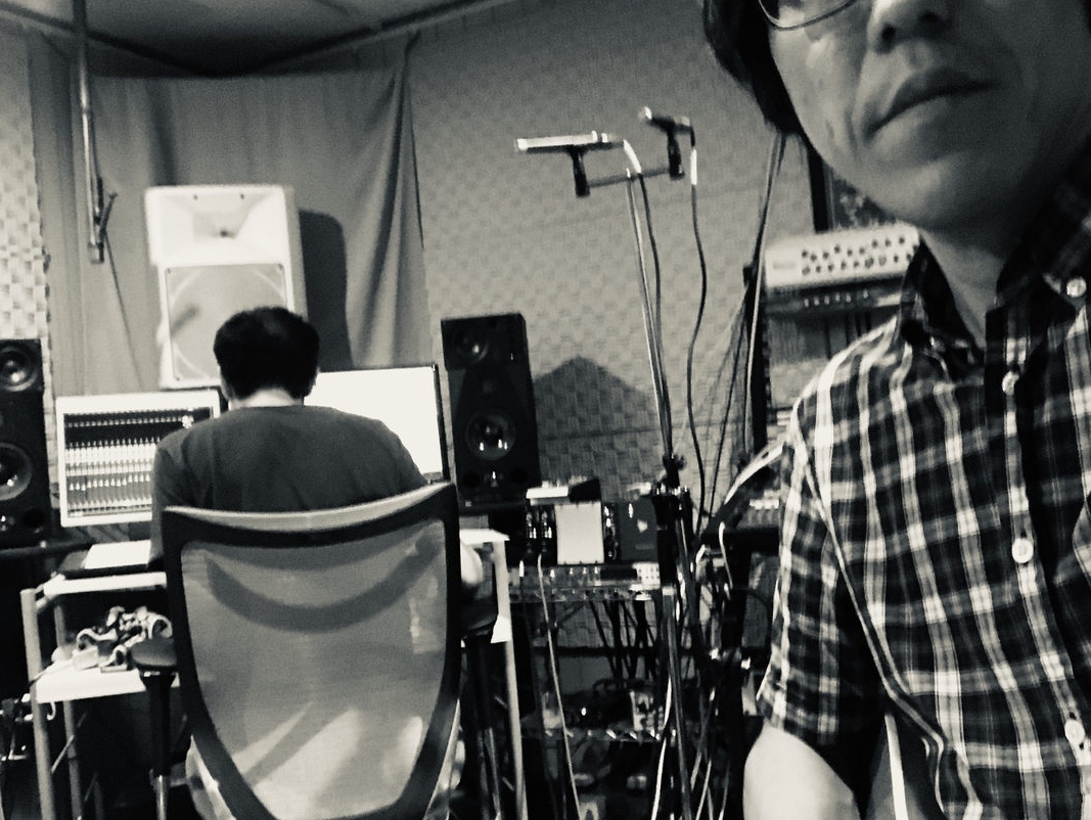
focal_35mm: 36
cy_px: 426
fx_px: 1136
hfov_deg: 51.3
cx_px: 567
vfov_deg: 39.7
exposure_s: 1/17
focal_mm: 2.87
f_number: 2.2
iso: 640
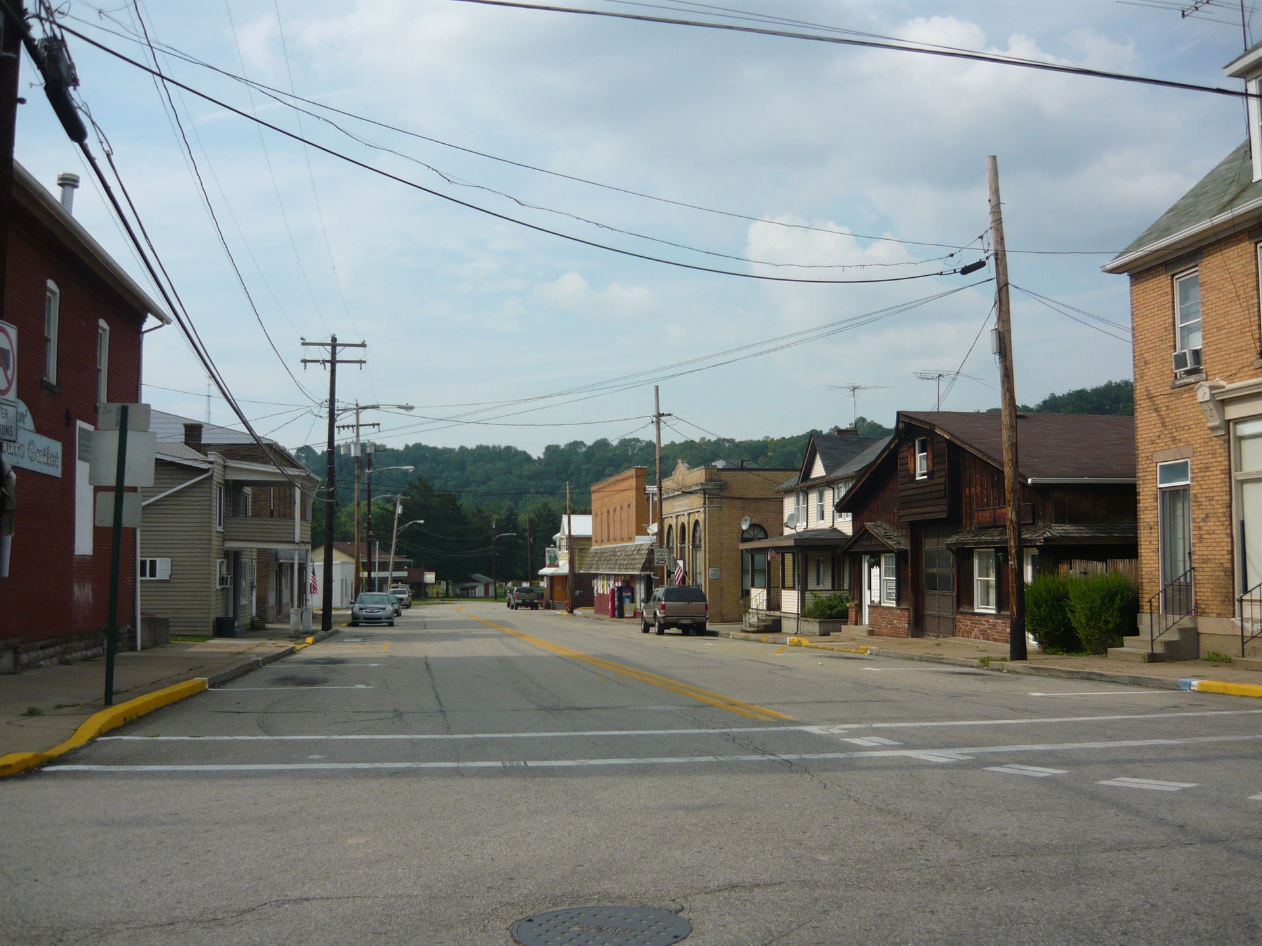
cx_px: 631
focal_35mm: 33
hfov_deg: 55.4
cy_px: 473
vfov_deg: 42.9
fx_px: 1203
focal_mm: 5.5
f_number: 8
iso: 100
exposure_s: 1/250
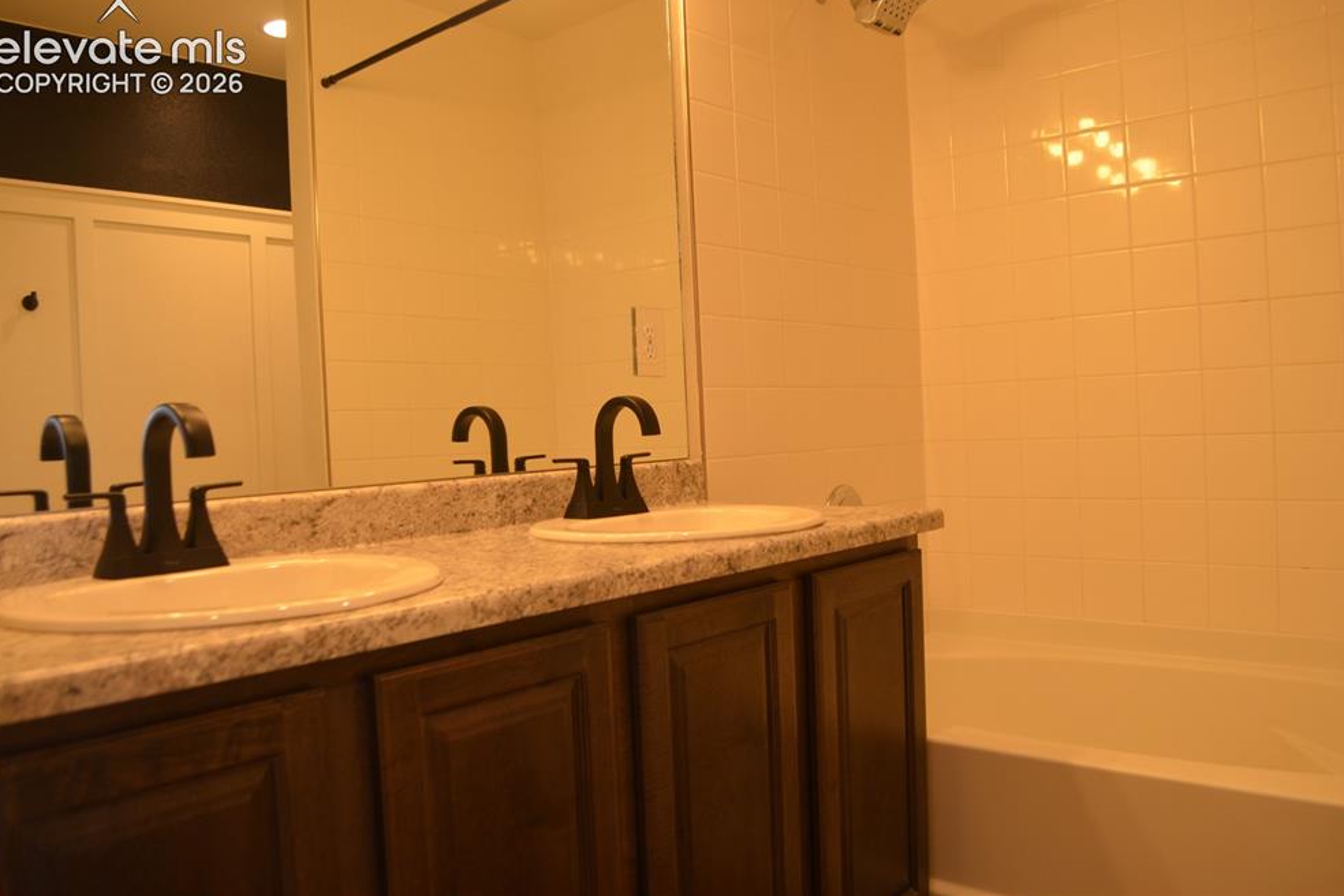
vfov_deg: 46.4
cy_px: 435
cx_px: 678
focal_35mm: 28
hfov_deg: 65.5
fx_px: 1045
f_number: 4.5
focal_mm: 18
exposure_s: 1/80
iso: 400
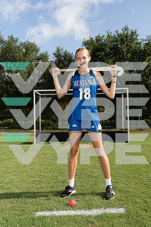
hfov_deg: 37.9
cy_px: 114
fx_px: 220
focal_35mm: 35
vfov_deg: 54.4
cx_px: 76
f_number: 8
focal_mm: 35
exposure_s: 1/250
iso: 125
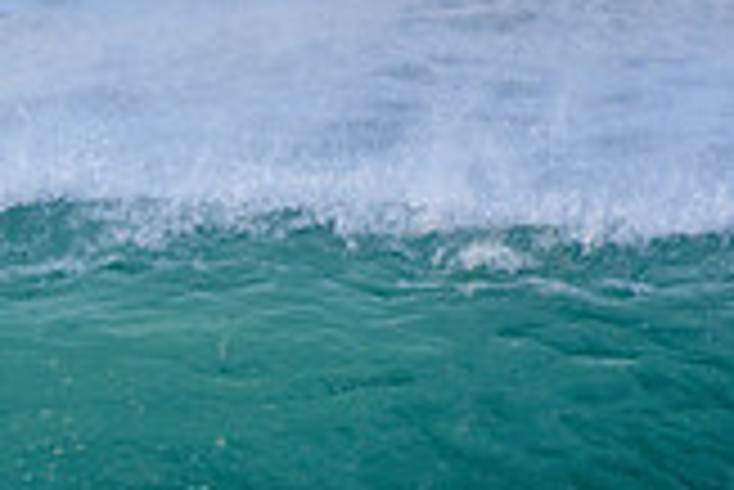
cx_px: -567
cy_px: 632
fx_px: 54343
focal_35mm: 2663
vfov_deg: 0.5
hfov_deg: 0.8
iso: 560
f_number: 5.6
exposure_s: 1/2000
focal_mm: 500
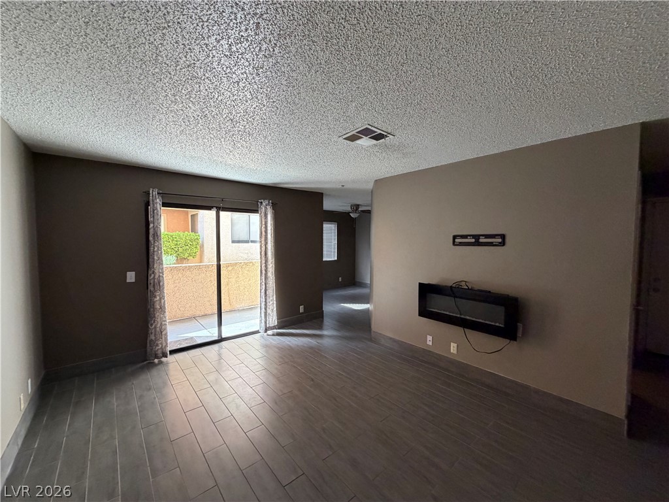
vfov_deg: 85.7
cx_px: 334
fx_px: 271
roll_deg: -1.1
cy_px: 251
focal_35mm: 14
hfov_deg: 102.1
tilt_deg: -1.6
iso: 320
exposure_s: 1/104
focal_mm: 2.22
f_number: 2.2
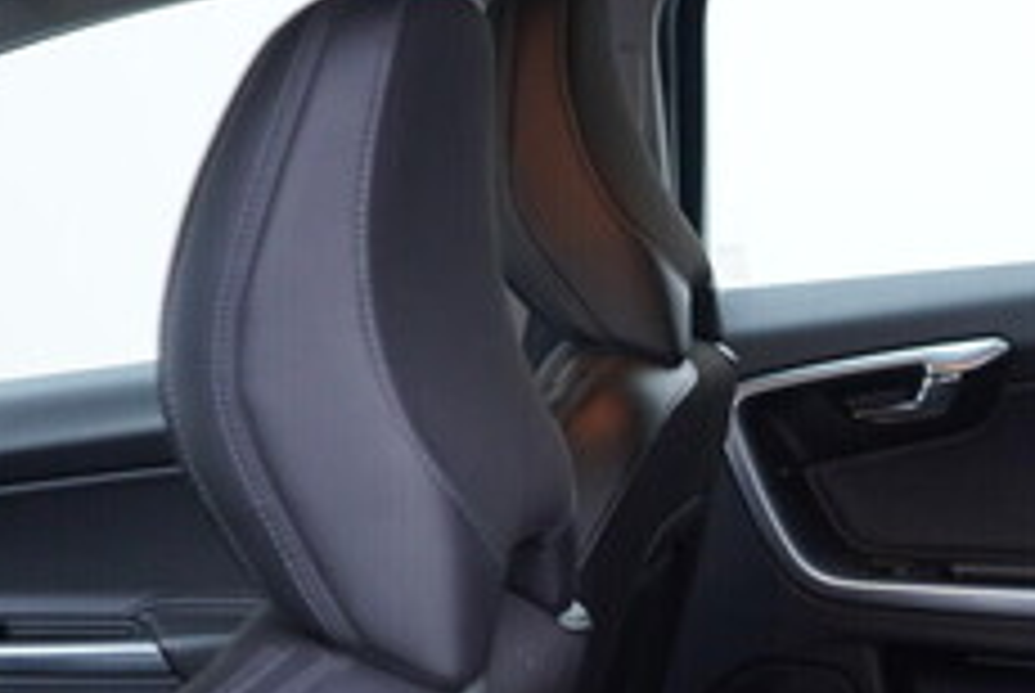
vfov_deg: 15.9
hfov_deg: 22.3
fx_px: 2476
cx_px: 1143
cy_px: 524
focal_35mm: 86
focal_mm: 24
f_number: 2.8
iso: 125
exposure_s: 1/40
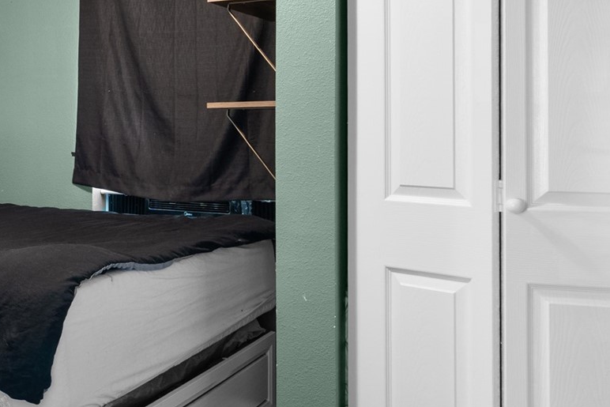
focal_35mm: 45
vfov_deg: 29.8
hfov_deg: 38.8
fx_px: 763
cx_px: 6
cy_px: 154
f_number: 7.1
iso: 800
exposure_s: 8
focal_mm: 16
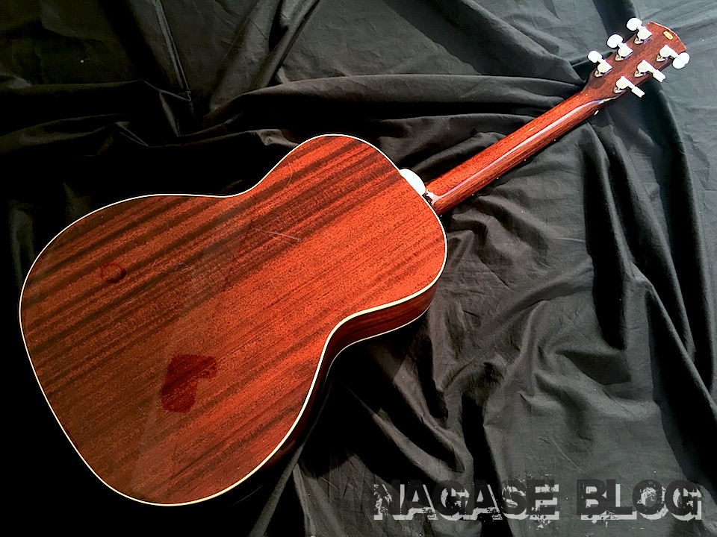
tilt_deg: -64.8
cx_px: 358
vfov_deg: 48.2
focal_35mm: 29
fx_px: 601
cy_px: 268
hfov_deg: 61.7
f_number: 2.2
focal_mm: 4.15
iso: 25
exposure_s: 1/30
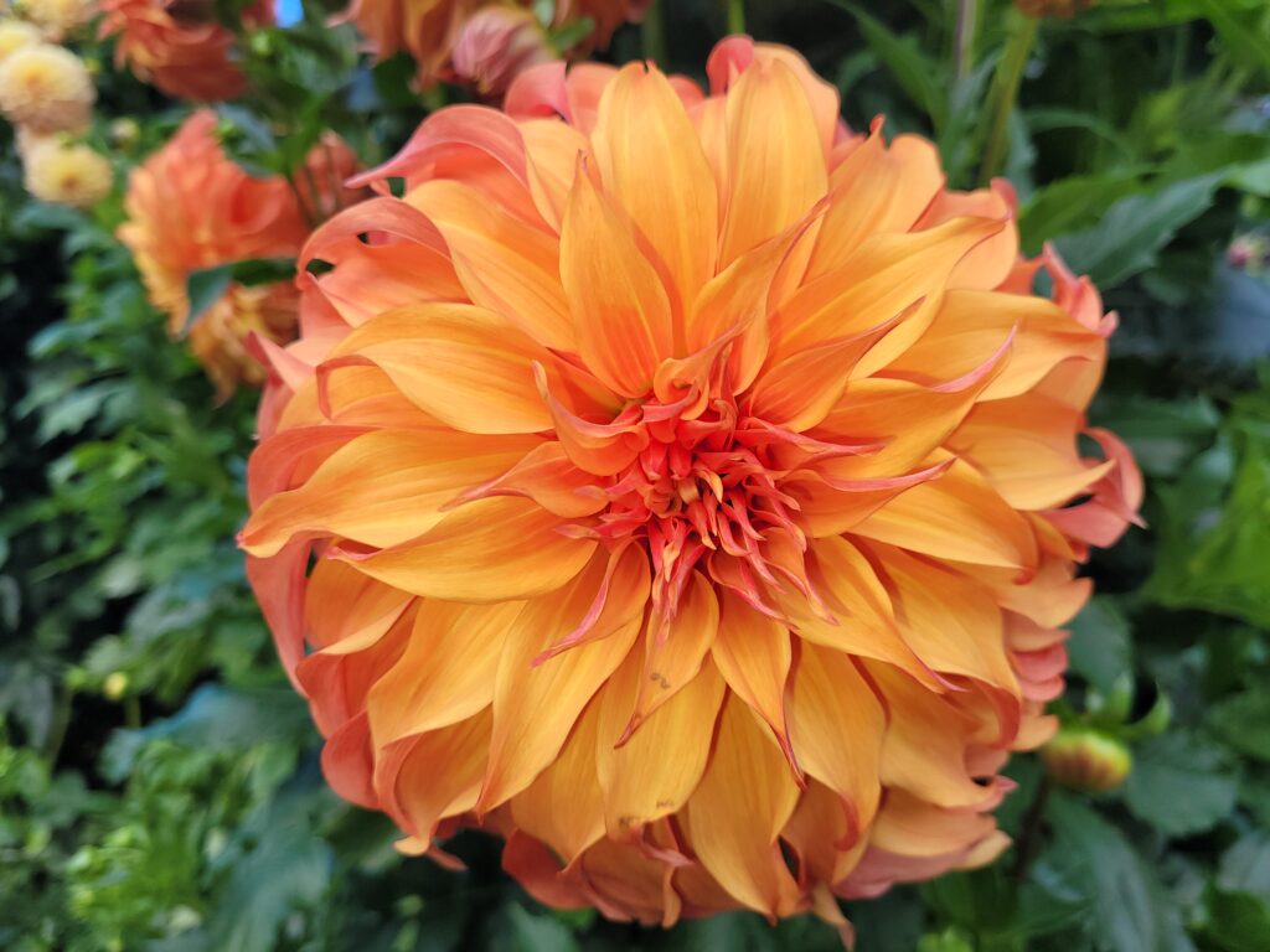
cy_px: 476
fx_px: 954
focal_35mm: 26
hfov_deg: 67.3
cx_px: 635
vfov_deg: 53.1
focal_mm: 5.4
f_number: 1.8
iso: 40
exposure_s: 1/617
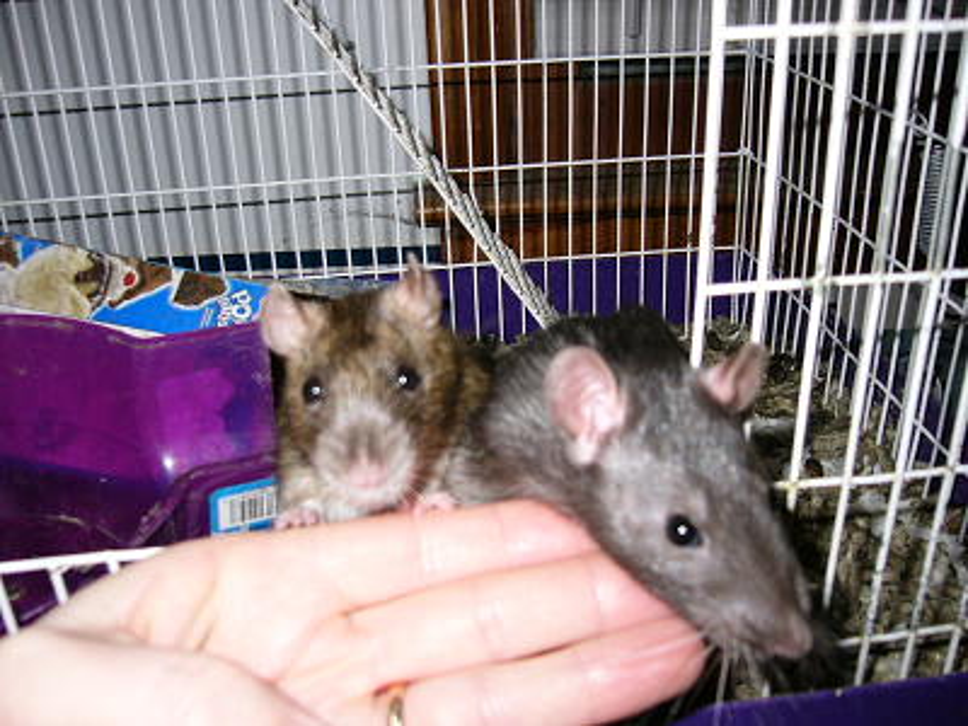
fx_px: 979
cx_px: 484
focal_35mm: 35
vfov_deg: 40.7
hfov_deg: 52.6
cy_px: 363
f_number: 2.8
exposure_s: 1/60
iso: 100
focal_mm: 5.8
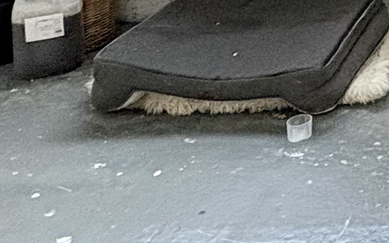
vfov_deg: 12.1
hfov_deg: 17.8
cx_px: 731
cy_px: -323
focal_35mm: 89
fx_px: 944
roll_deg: -0.3
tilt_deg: -2.1
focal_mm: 2.22
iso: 200
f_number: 2.2
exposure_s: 1/99
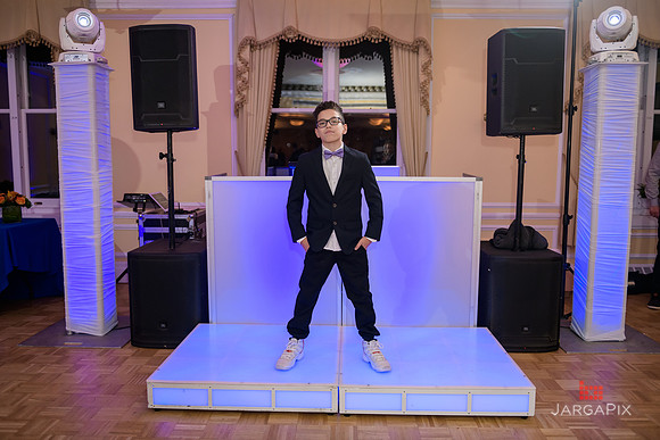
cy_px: 220
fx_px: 568
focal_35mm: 31
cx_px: 330
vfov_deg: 42.3
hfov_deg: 60.3
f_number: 3.2
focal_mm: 31
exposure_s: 1/125
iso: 500
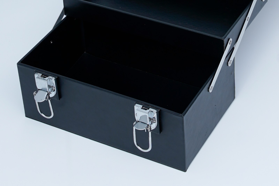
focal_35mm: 52
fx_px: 403
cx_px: 140
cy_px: 93
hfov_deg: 38.2
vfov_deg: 26.0
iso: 100
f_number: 8
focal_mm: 35
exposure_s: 1/125
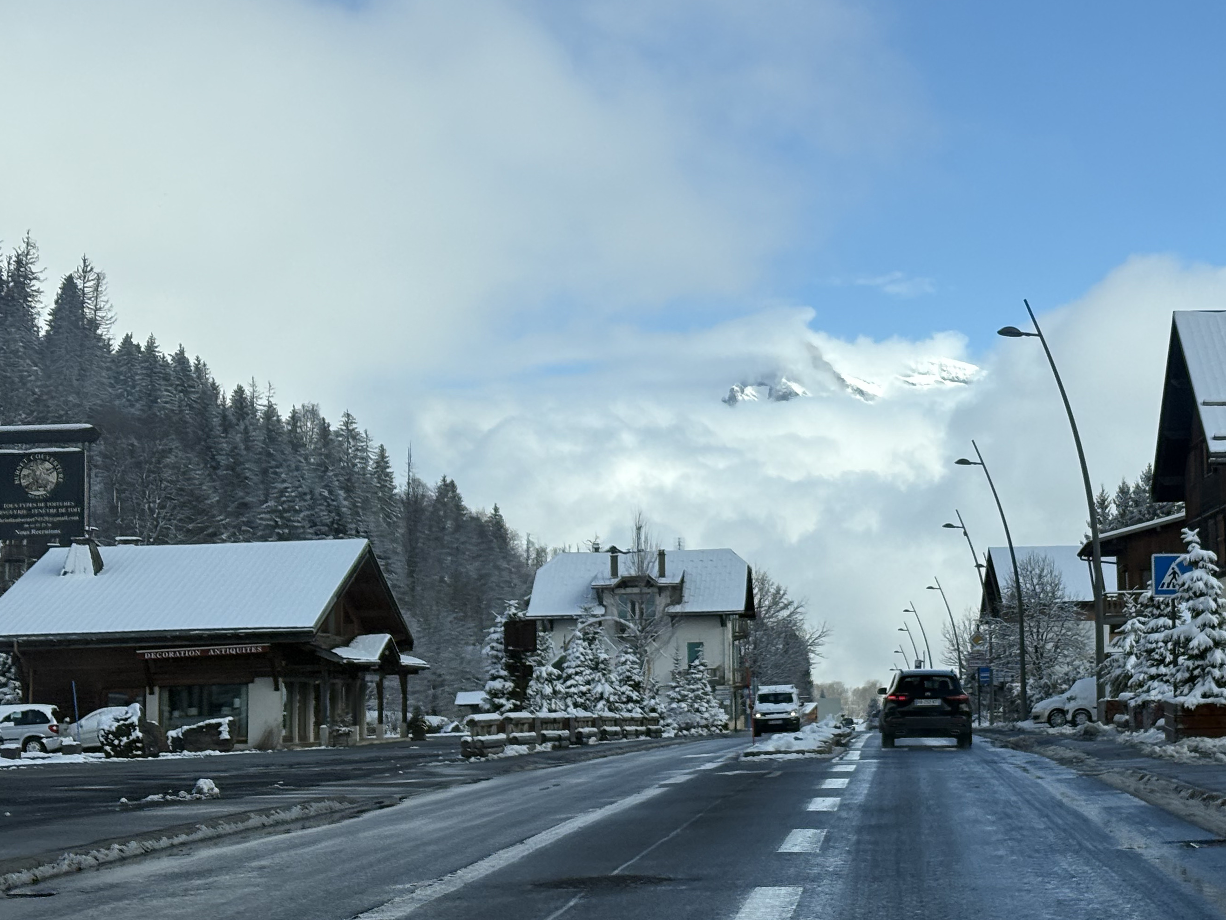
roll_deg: +1.6
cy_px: 345
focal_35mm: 79
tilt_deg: +6.1
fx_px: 2798
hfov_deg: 24.4
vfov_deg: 18.6
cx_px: 922
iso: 32
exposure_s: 1/4065
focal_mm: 5.96
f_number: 1.6
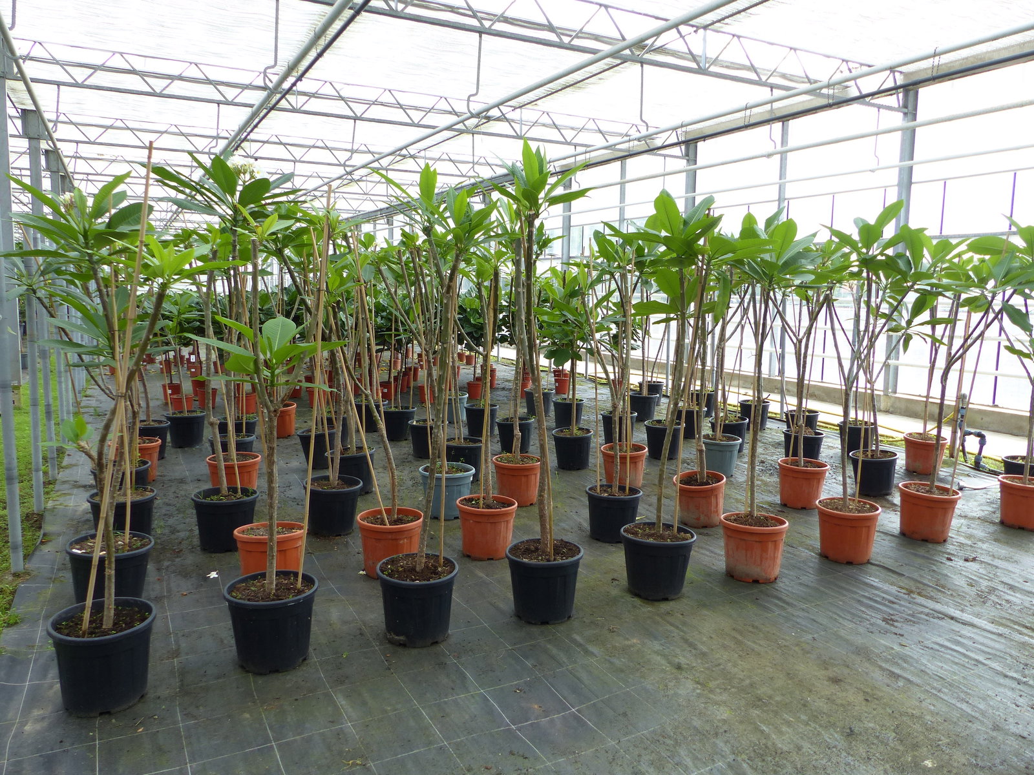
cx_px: 517
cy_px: 388
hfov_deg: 69.4
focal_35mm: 25
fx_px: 747
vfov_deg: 54.9
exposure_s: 1/100
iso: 100
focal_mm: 4.5
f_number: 3.2
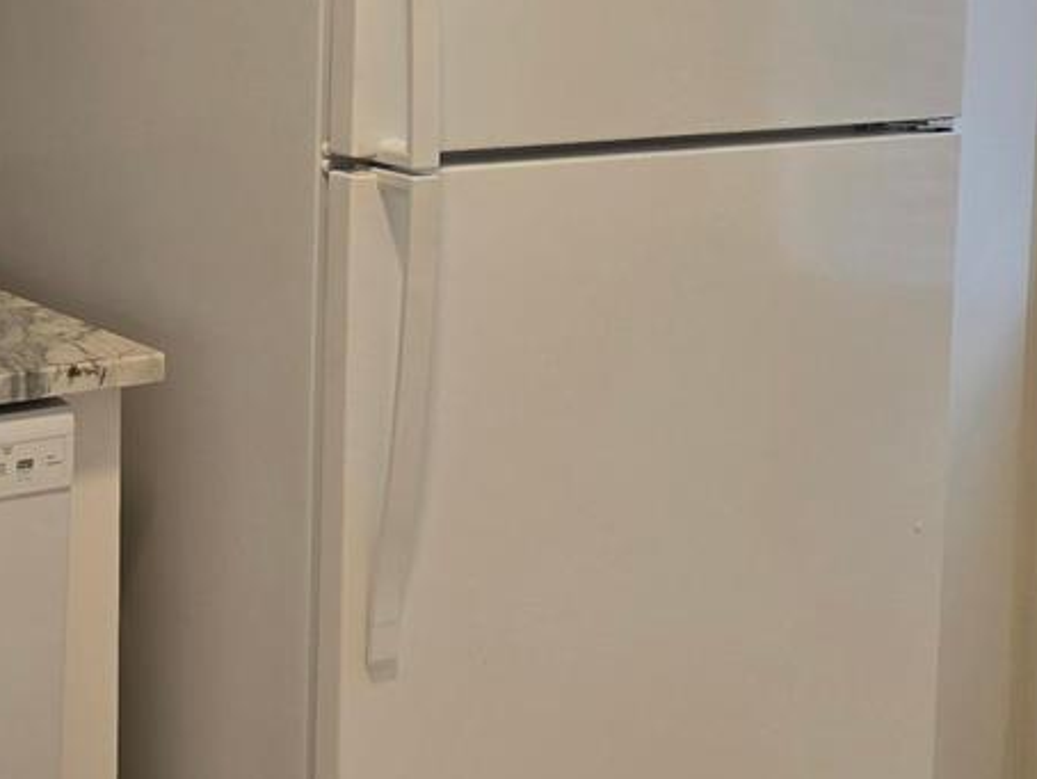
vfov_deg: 17.9
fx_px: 2428
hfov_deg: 23.5
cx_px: 121
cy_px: 43
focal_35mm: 81
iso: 100
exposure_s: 1/120
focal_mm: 6.3
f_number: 1.7
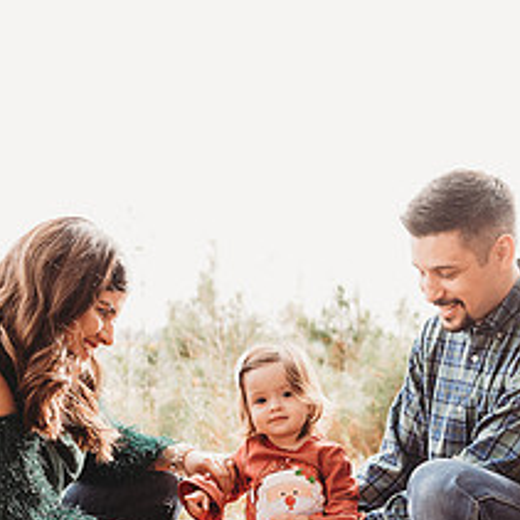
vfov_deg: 29.4
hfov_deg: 30.5
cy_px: 460
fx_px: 952
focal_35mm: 56
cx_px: 278
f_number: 2.5
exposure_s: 1/250
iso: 100
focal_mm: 24
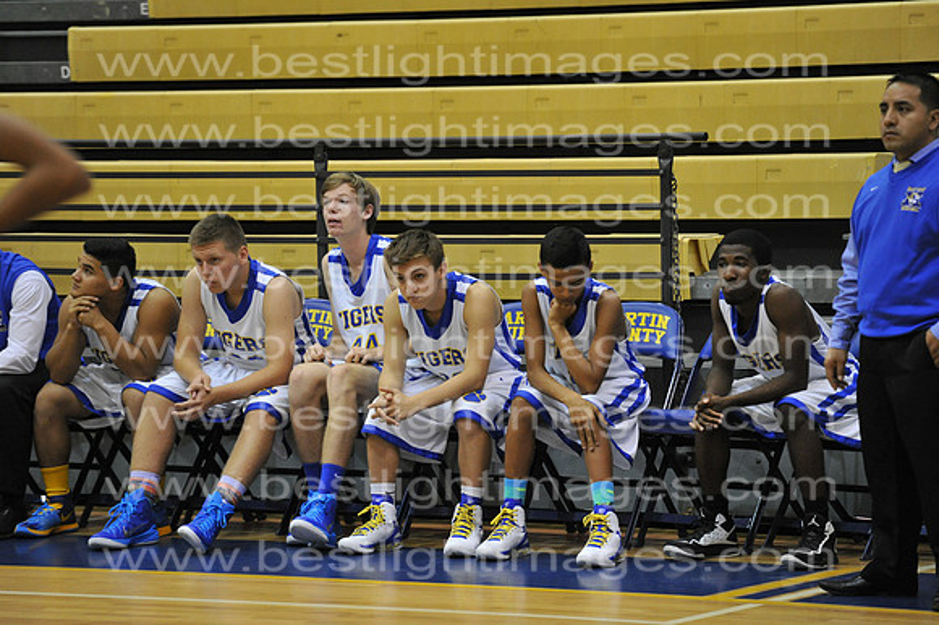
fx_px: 4431
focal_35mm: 170
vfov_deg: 8.1
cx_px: 470
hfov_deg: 12.1
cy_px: 312
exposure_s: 1/400
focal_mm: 170
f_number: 3.2
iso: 5000
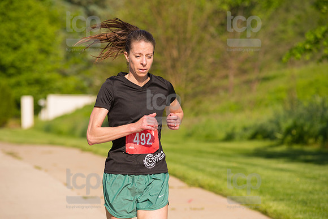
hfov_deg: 10.3
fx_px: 1823
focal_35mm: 200
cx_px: 164
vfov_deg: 6.9
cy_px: 110
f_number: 5.6
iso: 400
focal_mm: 200
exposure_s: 1/2000
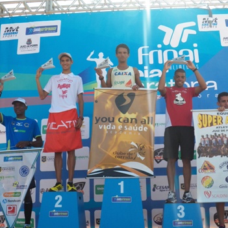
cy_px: 120
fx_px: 350
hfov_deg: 36.0
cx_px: 121
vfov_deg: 36.1
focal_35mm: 47
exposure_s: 1/640
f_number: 2.8
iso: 125
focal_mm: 6.3
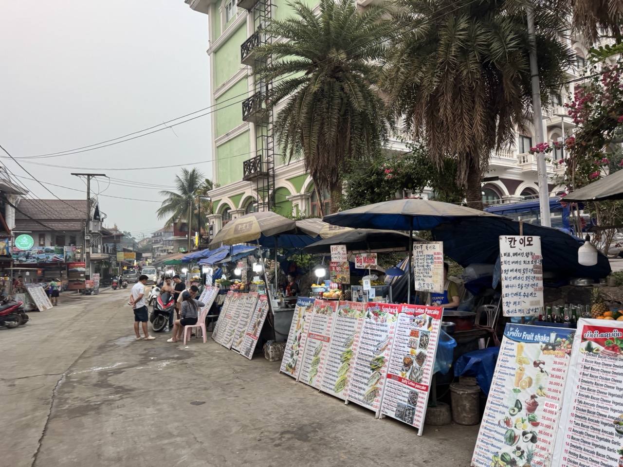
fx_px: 432
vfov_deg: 56.8
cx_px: 312
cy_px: 234
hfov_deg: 71.6
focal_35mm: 24
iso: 80
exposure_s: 1/100
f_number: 1.78
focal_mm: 6.76
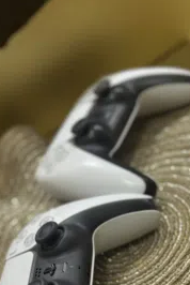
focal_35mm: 75
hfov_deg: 18.2
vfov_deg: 26.8
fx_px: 592
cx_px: 101
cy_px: 196
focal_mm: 6.86
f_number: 1.78
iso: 125
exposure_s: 1/50
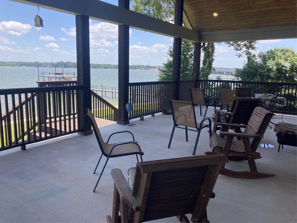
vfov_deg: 49.7
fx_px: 240
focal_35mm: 28
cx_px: 148
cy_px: 112
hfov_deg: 63.4
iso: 20
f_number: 1.8
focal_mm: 3.99
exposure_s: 1/558
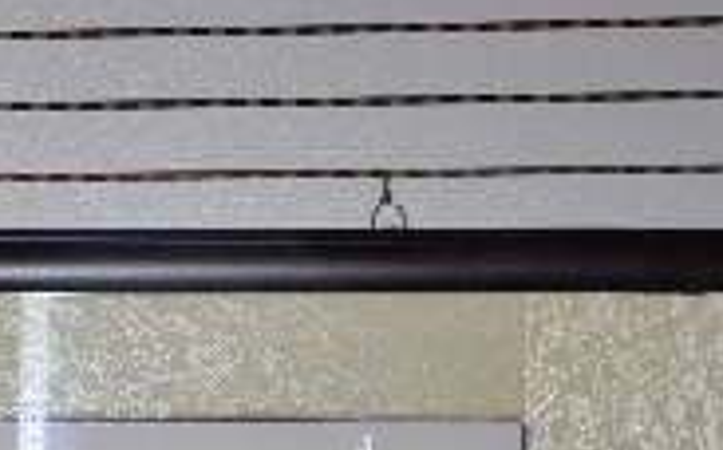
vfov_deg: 9.7
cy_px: 738
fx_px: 2559
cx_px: -101
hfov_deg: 15.6
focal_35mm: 130
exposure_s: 1/60
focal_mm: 26
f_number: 4
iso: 200
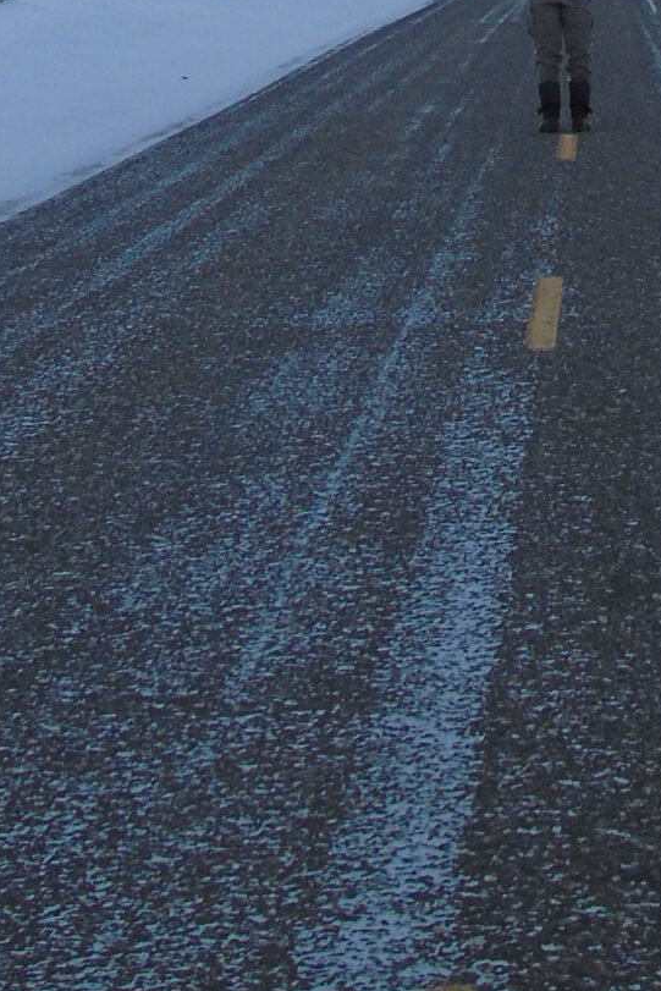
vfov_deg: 13.0
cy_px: -386
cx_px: 582
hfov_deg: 9.1
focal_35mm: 151
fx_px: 4157
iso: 80
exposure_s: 1/200
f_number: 4.1
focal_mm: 8.2
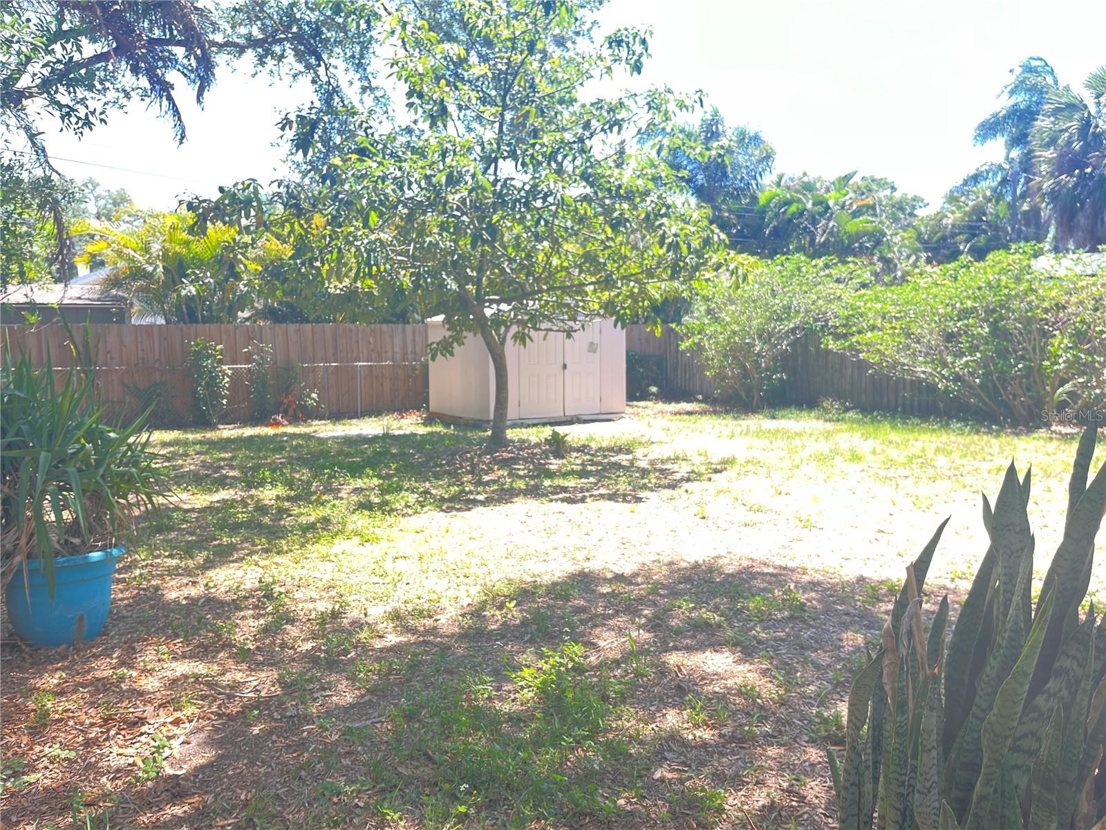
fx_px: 831
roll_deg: +1.5
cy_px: 415
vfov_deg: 53.1
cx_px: 553
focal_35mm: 26
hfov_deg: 67.3
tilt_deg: -5.9
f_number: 1.6
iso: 64
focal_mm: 5.1
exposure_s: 1/120
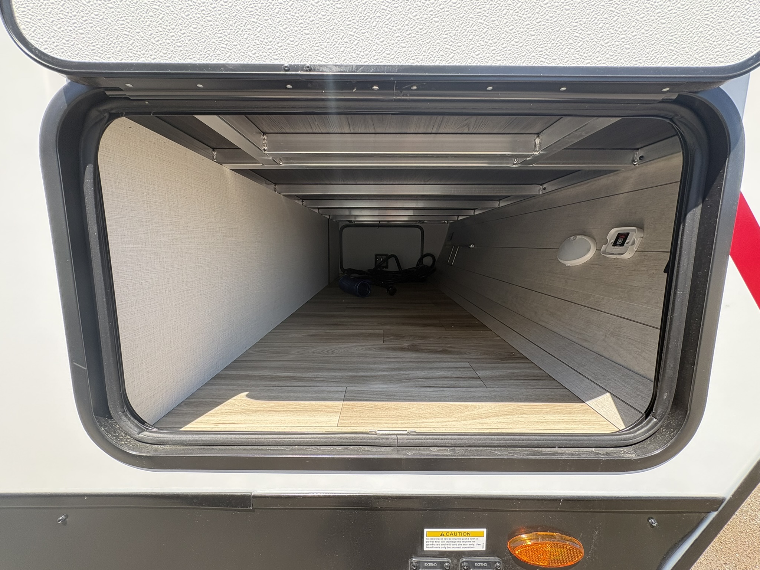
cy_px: 285
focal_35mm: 14
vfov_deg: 85.7
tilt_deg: -8.4
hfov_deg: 102.1
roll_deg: -0.2
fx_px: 307
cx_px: 380
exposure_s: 1/317
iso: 64
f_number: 2.2
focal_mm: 2.22
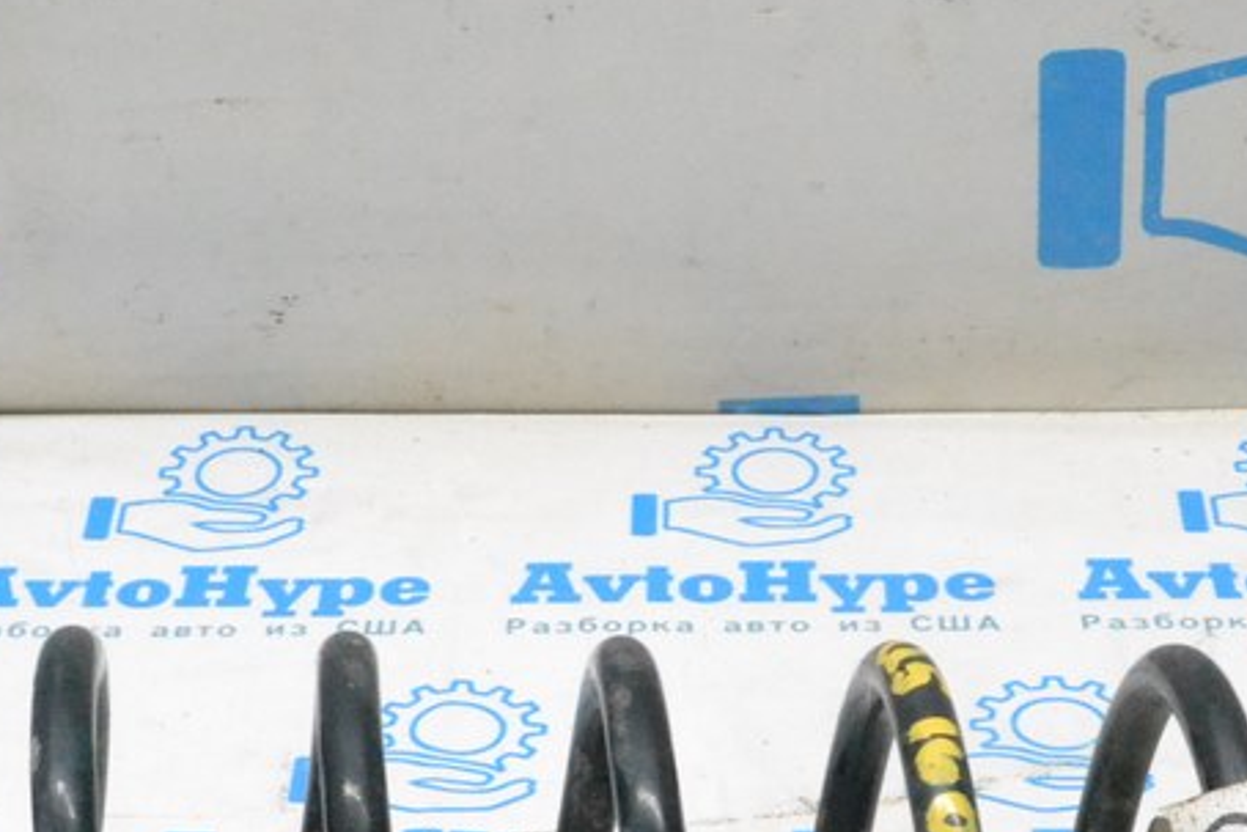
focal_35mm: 98
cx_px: 662
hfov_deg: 20.8
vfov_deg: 13.8
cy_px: 811
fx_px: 3400
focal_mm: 29
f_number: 13
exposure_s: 1/100
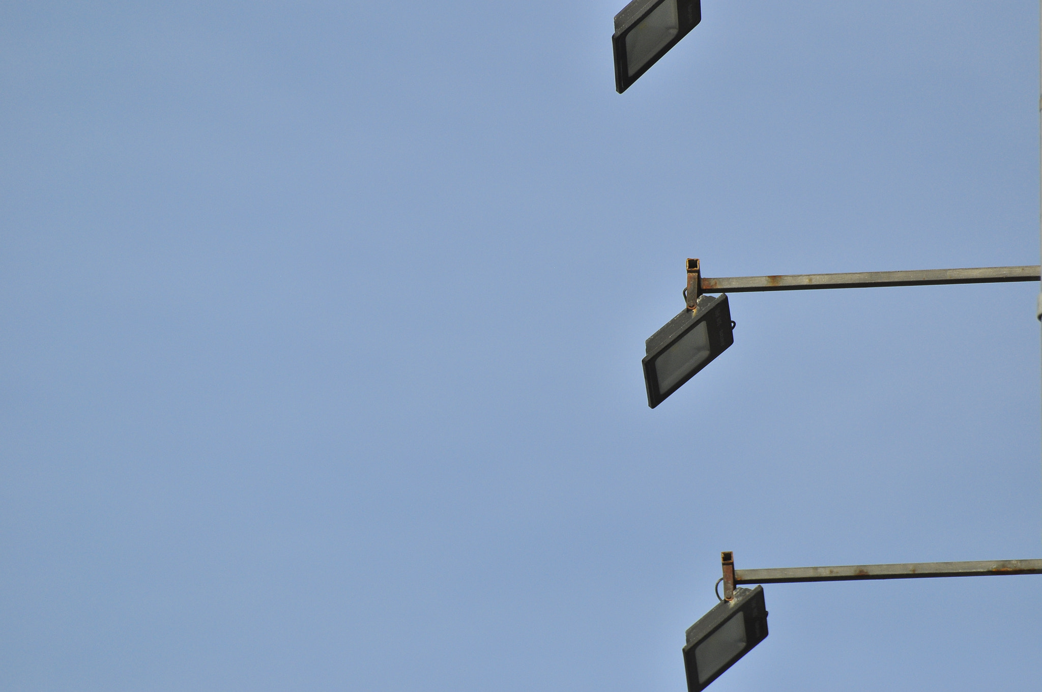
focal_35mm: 450
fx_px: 13008
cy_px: 346
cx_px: 521
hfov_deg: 4.6
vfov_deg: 3.0
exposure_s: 1/3000
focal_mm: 300
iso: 400
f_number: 6.7
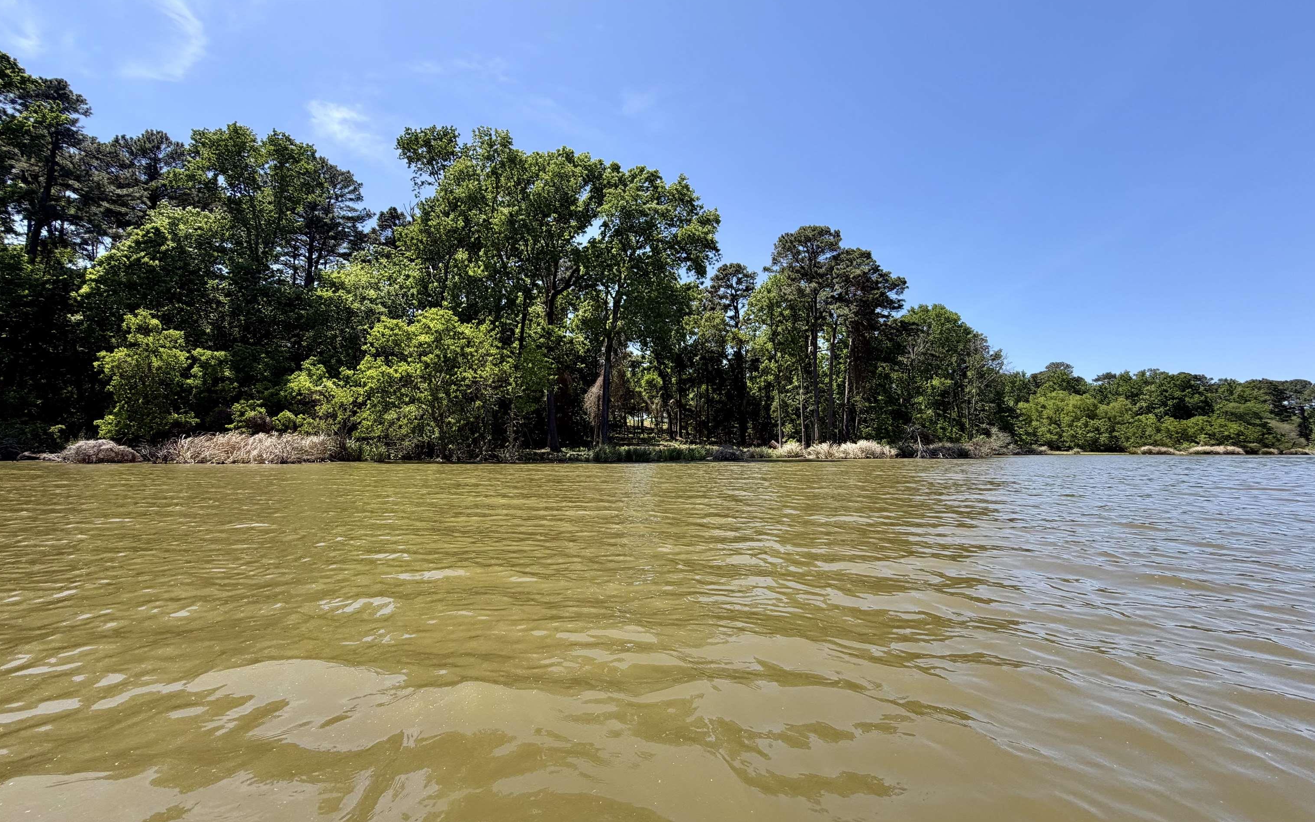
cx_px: 662
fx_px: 538
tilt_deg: +6.6
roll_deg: -0.3
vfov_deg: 74.7
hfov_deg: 101.5
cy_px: 383
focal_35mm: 15
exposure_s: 1/770
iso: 32
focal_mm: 2.22
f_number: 2.2
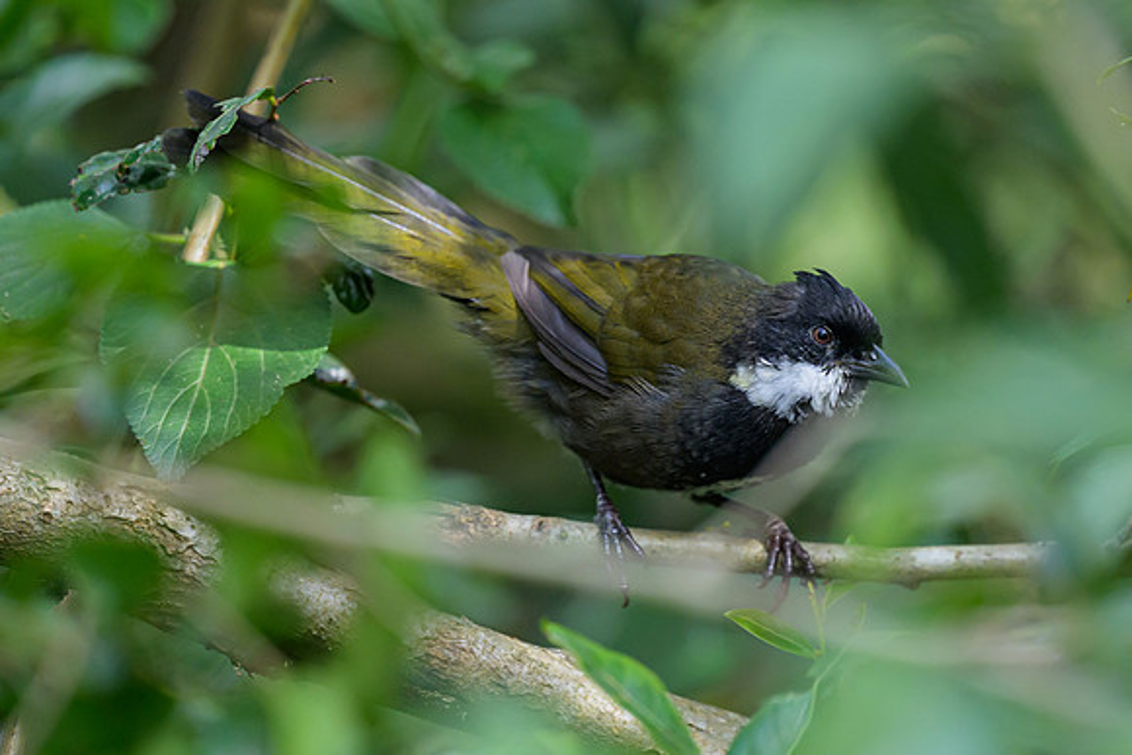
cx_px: 650
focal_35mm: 762
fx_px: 23957
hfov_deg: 2.7
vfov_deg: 1.8
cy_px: 325
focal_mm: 400
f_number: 2.8
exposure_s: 1/2000
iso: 1100
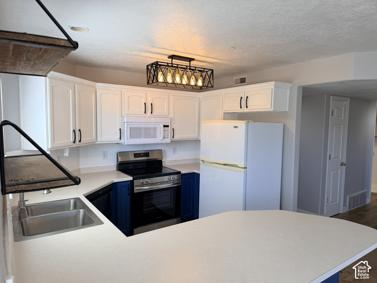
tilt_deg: -4.3
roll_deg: -0.8
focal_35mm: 24
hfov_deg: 71.6
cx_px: 188
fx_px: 261
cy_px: 142
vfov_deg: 56.8
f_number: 1.78
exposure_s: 1/121
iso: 50
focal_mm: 6.76
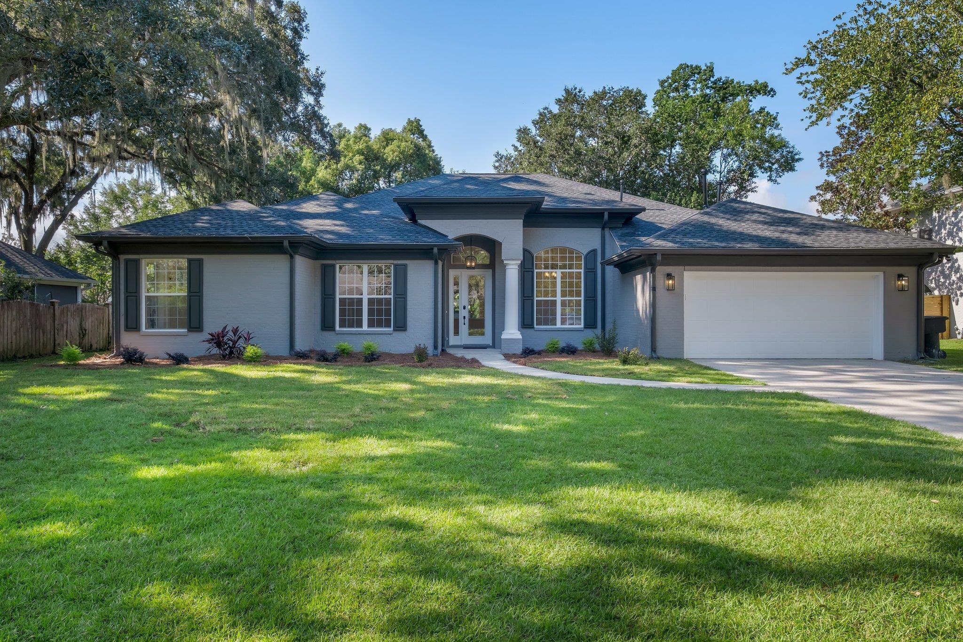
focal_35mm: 22
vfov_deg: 57.2
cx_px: 482
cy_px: 321
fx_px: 588
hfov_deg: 78.6
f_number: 8
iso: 400
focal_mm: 14.5
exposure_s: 1/500
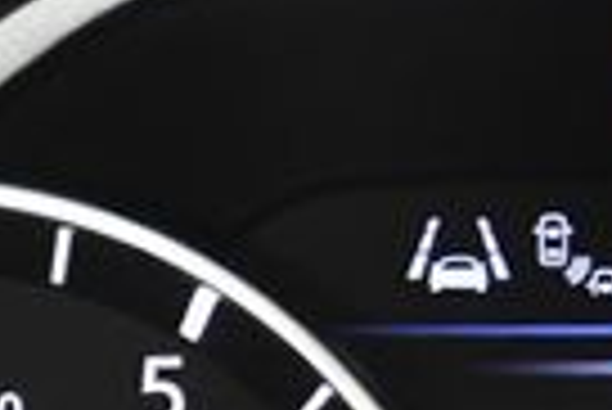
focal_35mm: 424
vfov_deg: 3.2
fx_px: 7216
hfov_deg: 4.8
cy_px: 547
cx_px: 1040
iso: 2500
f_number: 5
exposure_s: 1/160
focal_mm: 60
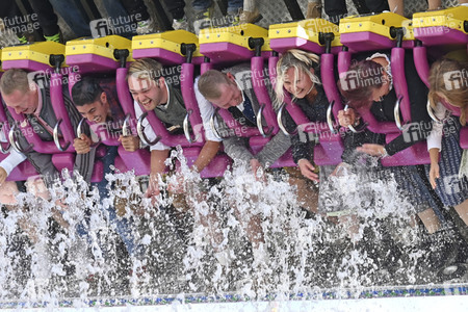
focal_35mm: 180
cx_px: 234
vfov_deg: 7.6
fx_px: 2340
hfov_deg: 11.4
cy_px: 156
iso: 400
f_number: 6.3
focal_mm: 120
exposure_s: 1/320
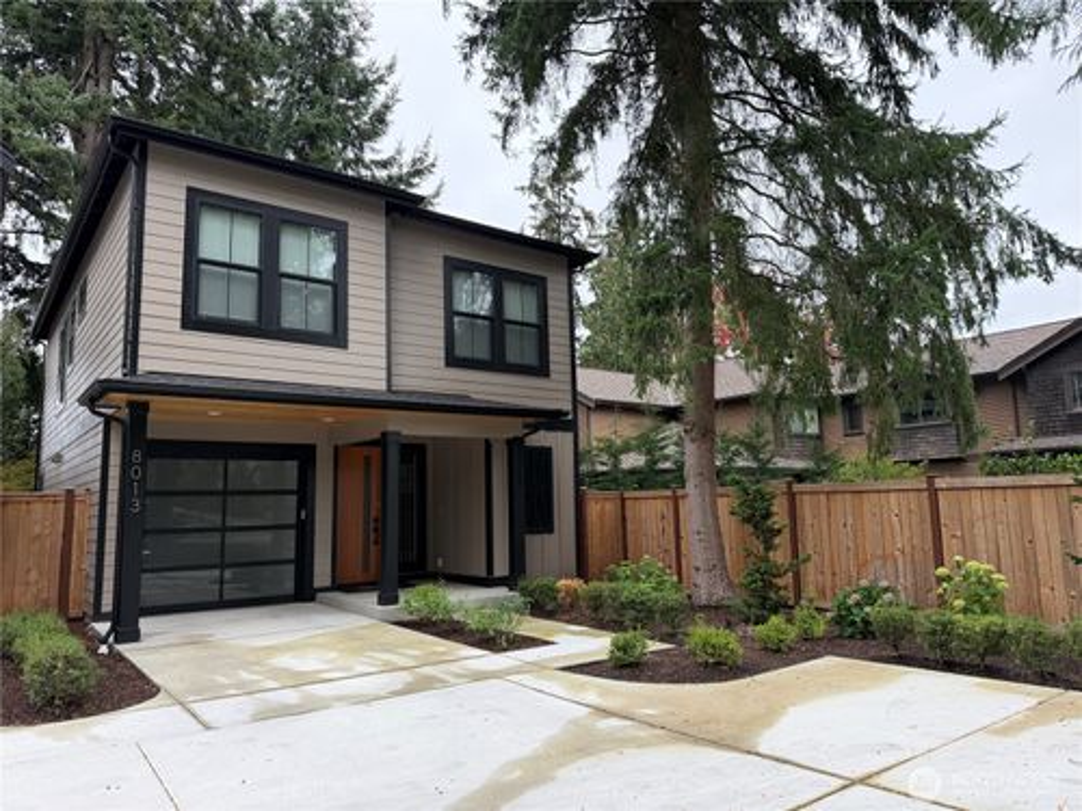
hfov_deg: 71.6
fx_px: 750
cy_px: 406
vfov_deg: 56.8
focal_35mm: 24
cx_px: 541
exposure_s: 1/206
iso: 125
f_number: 1.78
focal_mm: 6.76
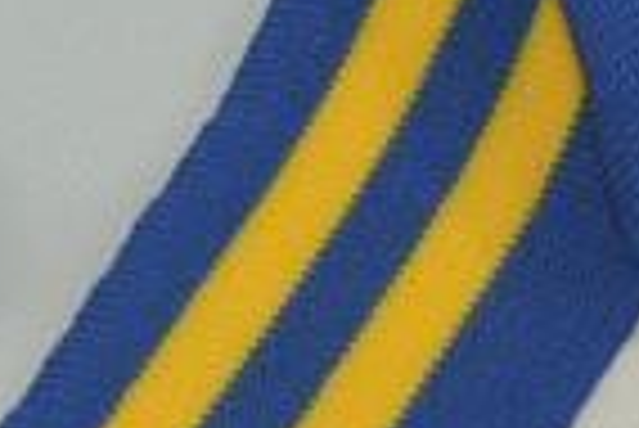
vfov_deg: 3.2
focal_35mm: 434
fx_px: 7711
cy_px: 126
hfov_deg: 4.7
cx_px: -639
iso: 200
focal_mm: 38
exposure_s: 1/80
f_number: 6.3
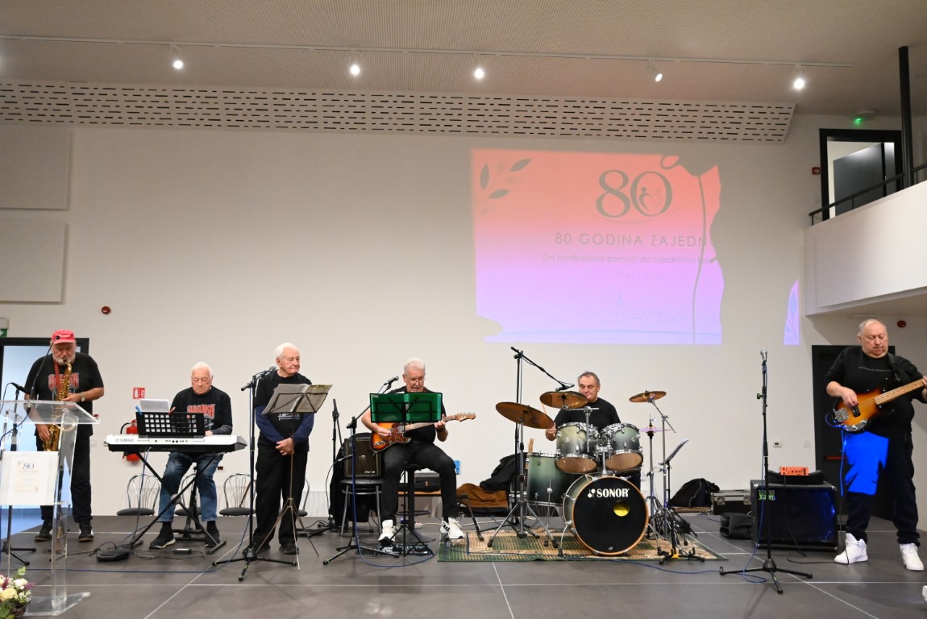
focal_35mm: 34
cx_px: 464
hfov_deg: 55.8
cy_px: 310
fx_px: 876
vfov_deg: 38.9
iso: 8000
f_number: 4
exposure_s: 1/1000
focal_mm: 34
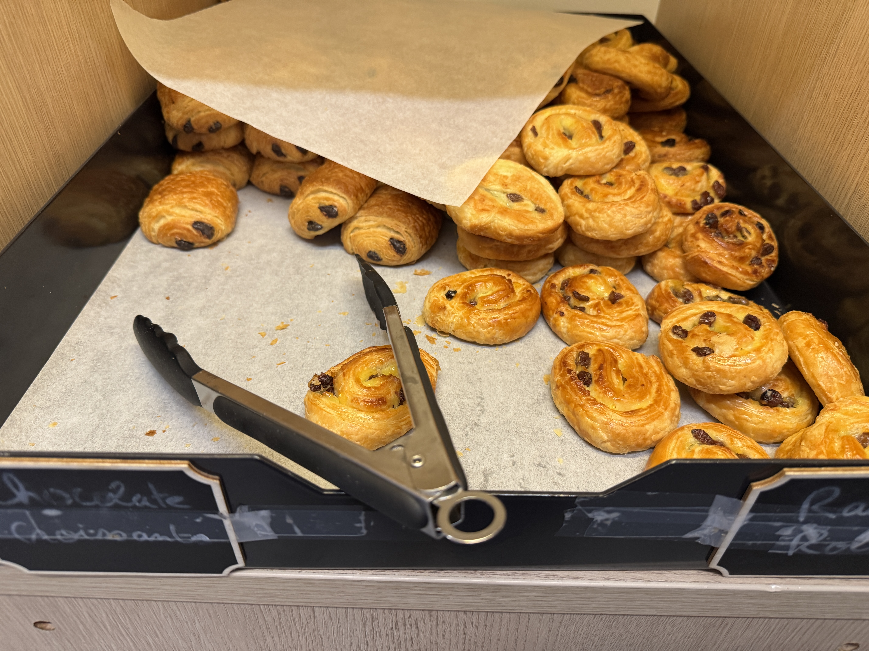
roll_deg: -2.3
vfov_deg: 56.8
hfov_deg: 71.6
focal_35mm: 24
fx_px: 602
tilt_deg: -40.0
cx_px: 434
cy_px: 326
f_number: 1.78
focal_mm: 6.76
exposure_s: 1/50
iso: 320
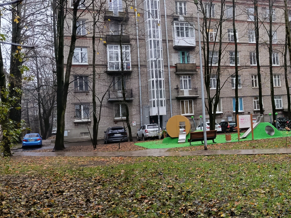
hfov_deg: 43.0
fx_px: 353
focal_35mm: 42
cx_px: 226
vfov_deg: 34.3
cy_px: 92
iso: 328
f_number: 1.7
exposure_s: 1/100
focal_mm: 5.24
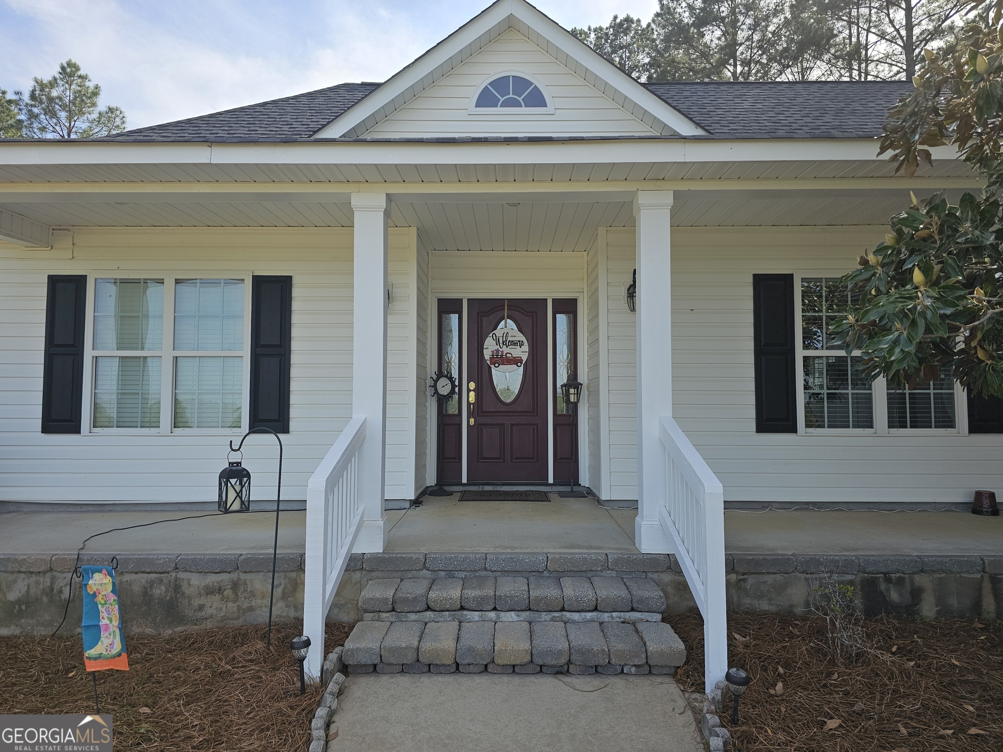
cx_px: 502
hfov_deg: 73.9
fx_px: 666
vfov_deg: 58.9
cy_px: 376
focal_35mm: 23
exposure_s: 1/719
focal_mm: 6.3
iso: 20
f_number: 1.7
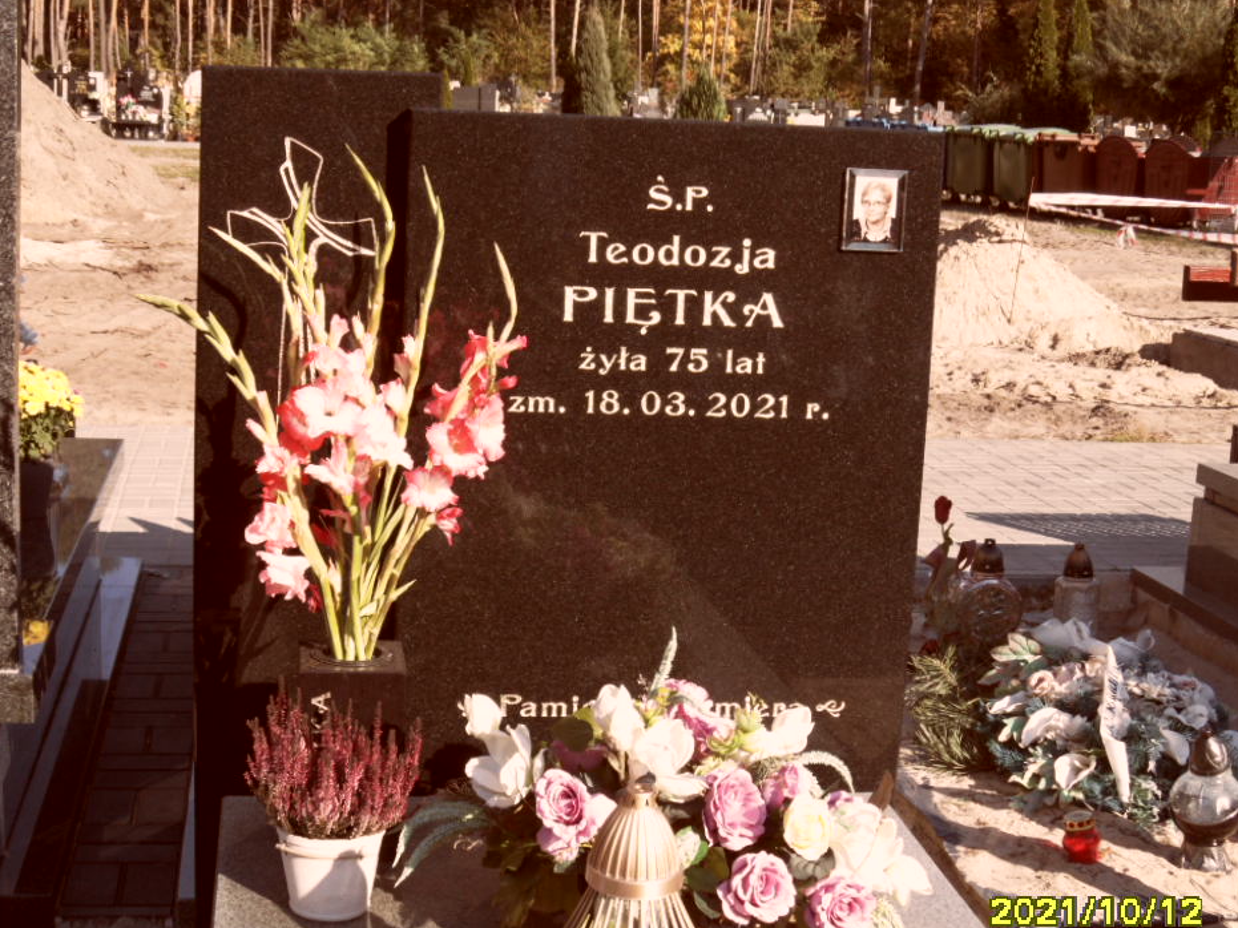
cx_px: 585
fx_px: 1967
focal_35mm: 55
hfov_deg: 34.9
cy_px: 507
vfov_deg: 26.5
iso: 80
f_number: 3.8
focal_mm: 8.2
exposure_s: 1/500
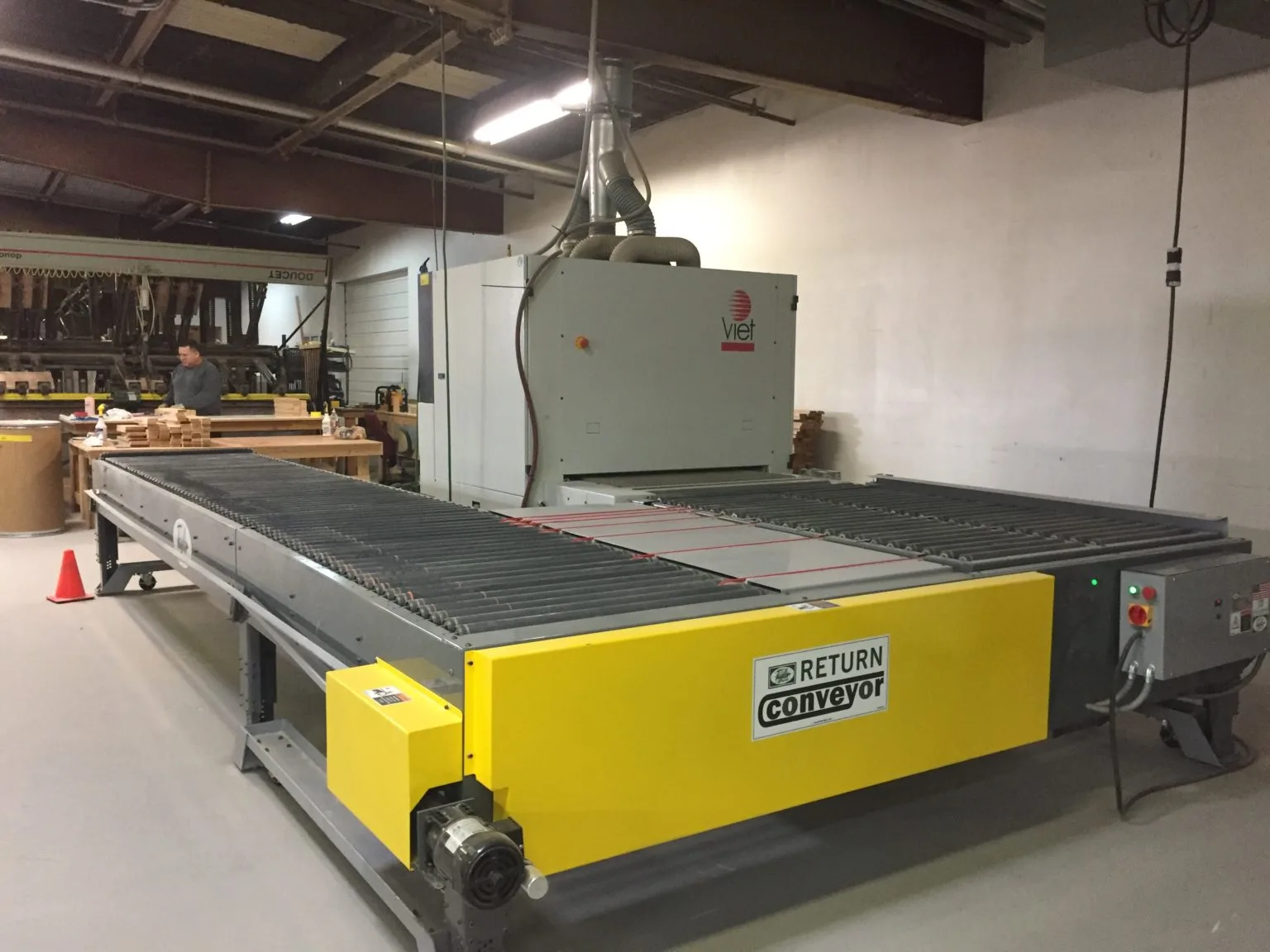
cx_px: 635
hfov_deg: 61.7
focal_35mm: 29
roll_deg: -1.2
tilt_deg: -5.1
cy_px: 476
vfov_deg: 48.2
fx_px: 1064
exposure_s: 1/30
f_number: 2.2
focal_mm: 4.15
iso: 250
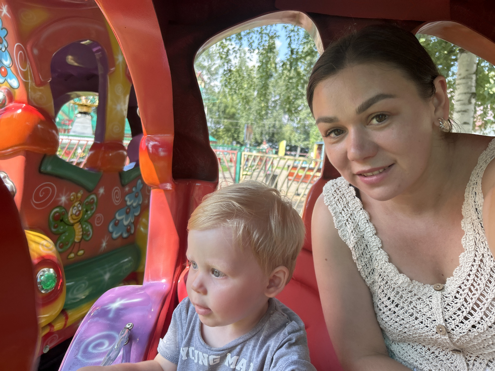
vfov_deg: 53.1
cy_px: 186
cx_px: 248
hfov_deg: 67.3
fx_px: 372
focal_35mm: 26
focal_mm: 5.7
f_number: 1.5
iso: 50
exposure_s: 1/506
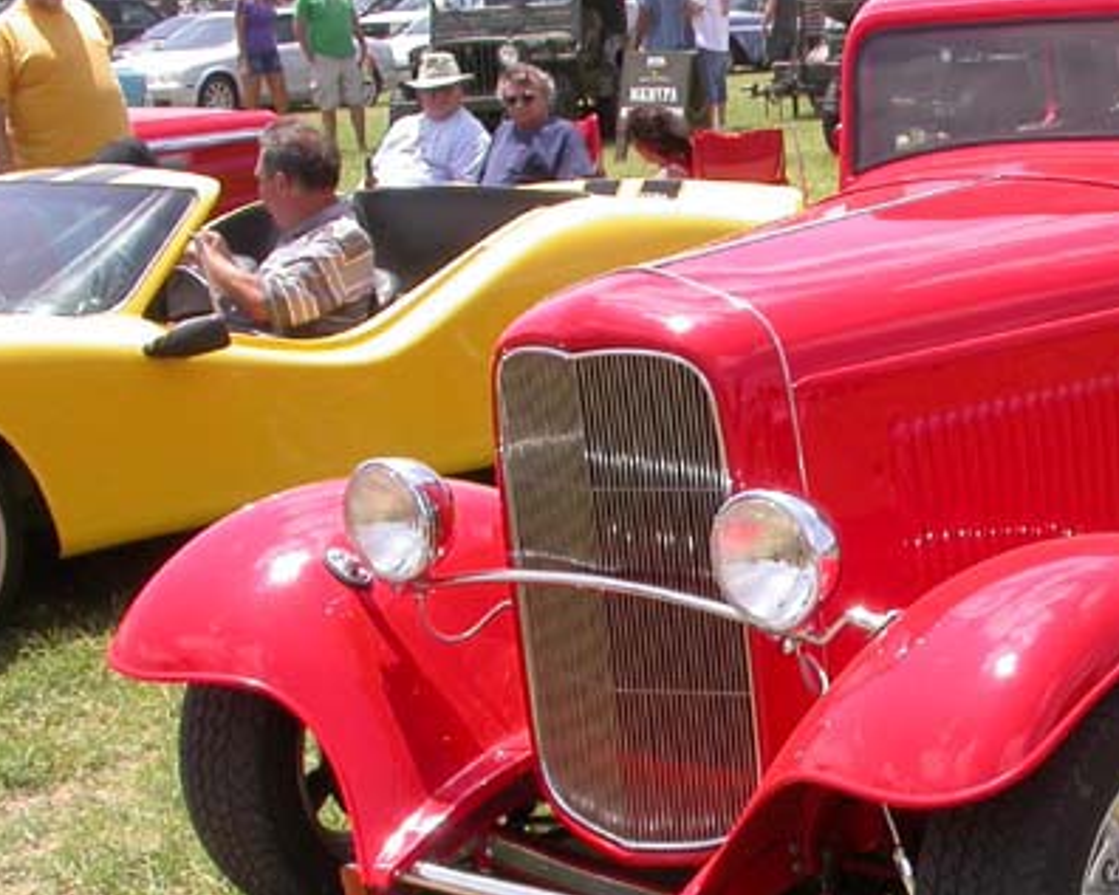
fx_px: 2484
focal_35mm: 75
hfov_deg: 24.4
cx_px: 1068
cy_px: 615
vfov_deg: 20.3
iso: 100
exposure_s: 1/239
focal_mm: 7.85
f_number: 6.7
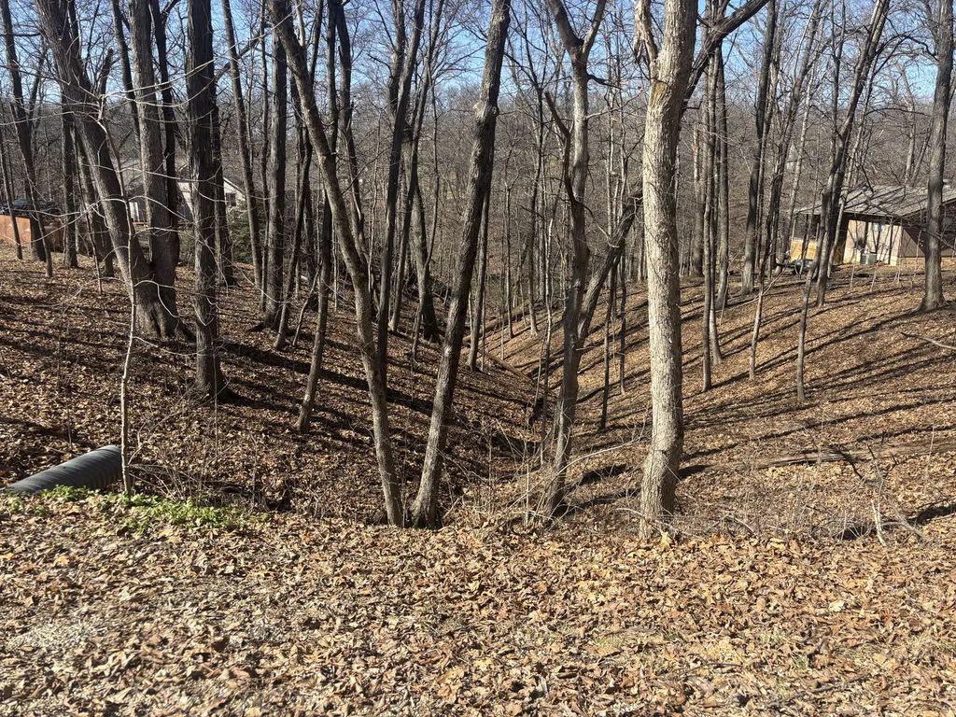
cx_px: 478
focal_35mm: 26
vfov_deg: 53.1
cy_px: 358
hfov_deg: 67.3
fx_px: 718
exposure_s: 1/1695
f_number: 1.6
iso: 50
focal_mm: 5.96
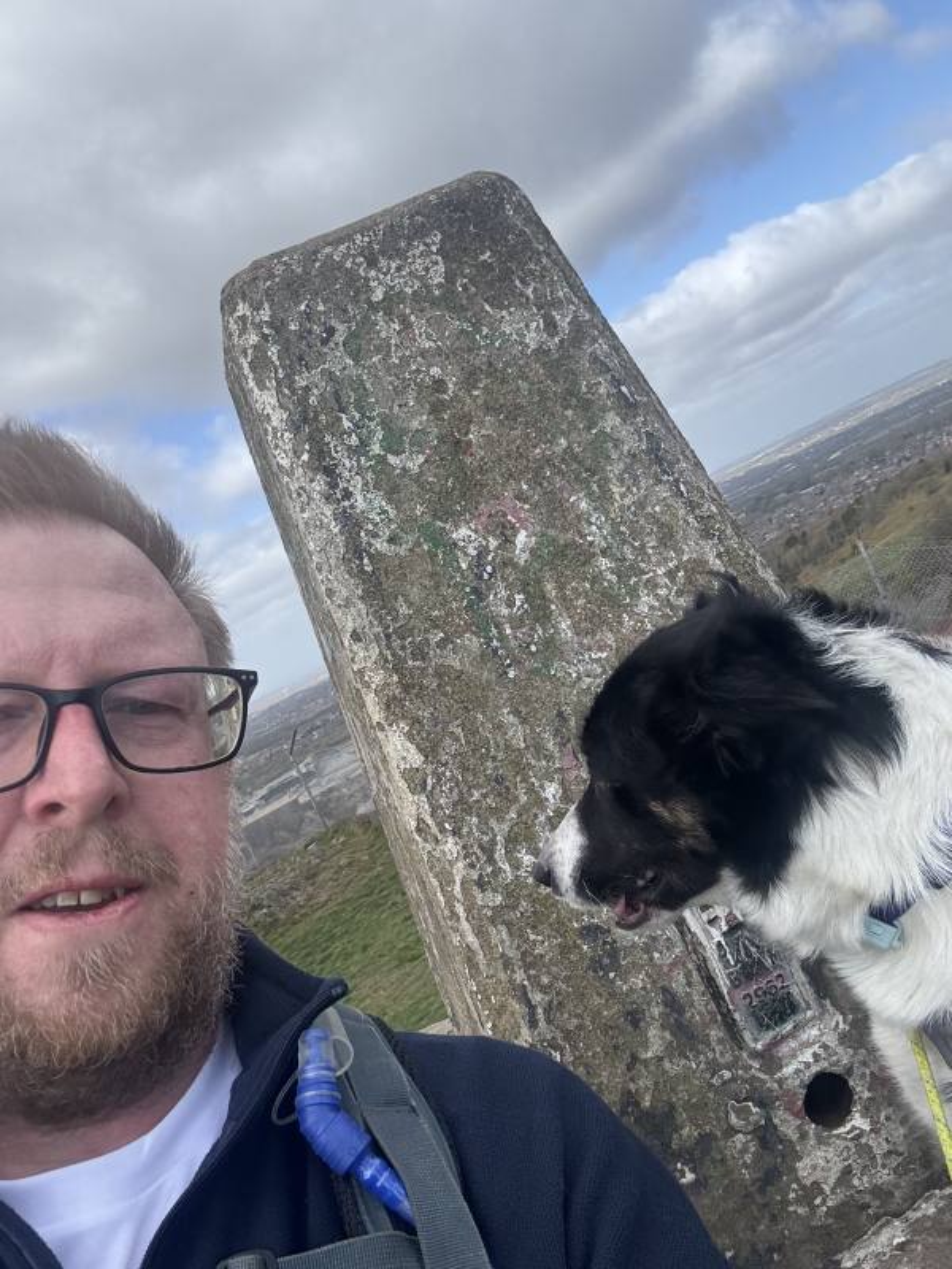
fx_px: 1100
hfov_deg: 46.8
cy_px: 634
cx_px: 476
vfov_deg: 60.0
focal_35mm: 30
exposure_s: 1/557
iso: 25
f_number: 1.9
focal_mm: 2.69
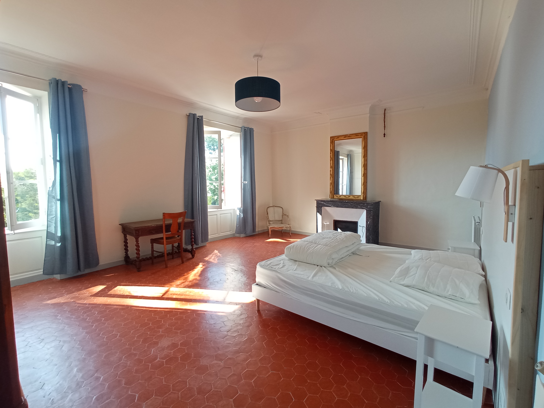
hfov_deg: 98.2
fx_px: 236
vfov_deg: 81.7
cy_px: 204
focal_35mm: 15
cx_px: 272
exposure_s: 1/50
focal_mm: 1.65
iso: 122
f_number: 2.2
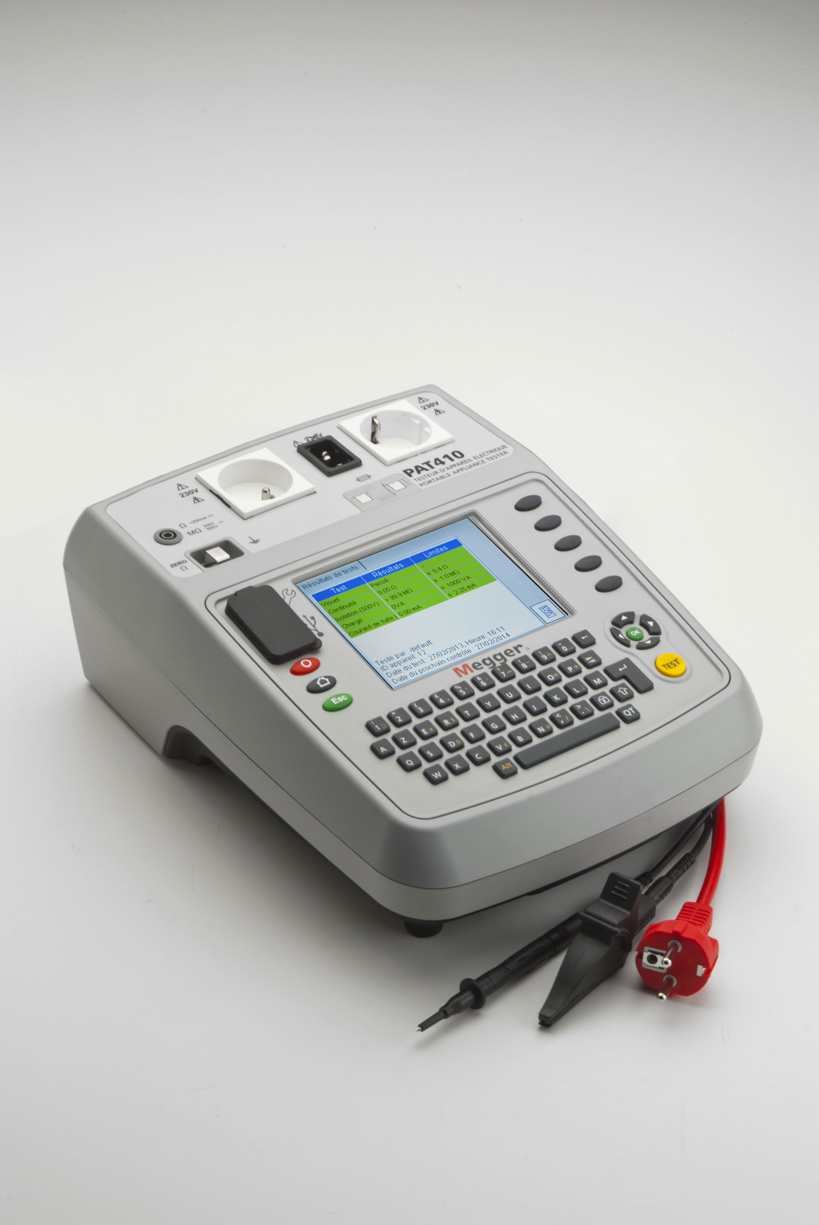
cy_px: 612
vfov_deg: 21.9
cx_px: 410
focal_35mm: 93
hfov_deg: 14.7
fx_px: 3166
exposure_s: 1/60
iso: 100
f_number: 20
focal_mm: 62
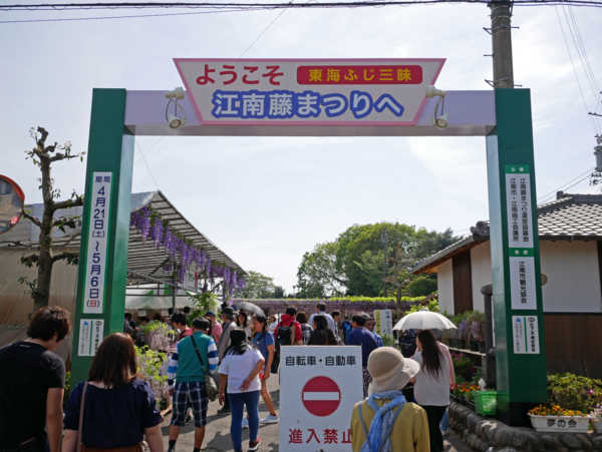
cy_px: 226
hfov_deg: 53.9
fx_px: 592
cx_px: 301
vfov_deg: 41.8
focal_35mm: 34
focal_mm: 17
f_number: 8
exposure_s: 1/500
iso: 200
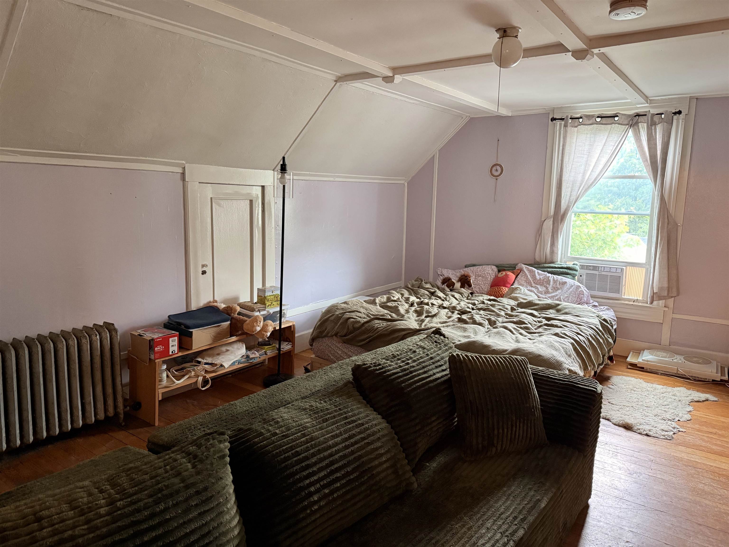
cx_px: 364
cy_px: 274
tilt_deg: -7.4
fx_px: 505
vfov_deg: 56.8
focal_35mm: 24
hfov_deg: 71.6
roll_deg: -1.4
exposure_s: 1/40
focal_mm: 6.76
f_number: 1.78
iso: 640
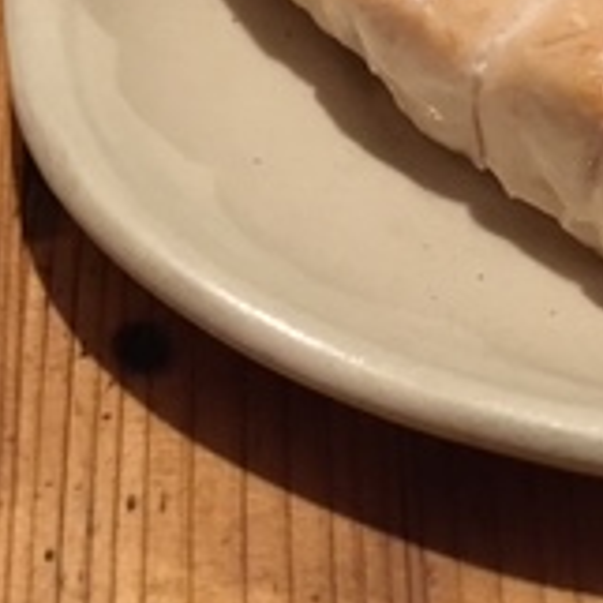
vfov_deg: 16.6
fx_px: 2010
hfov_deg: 16.6
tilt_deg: -47.7
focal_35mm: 102
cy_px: -22
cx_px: 633
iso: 320
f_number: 2.2
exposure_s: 1/17
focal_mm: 4.15
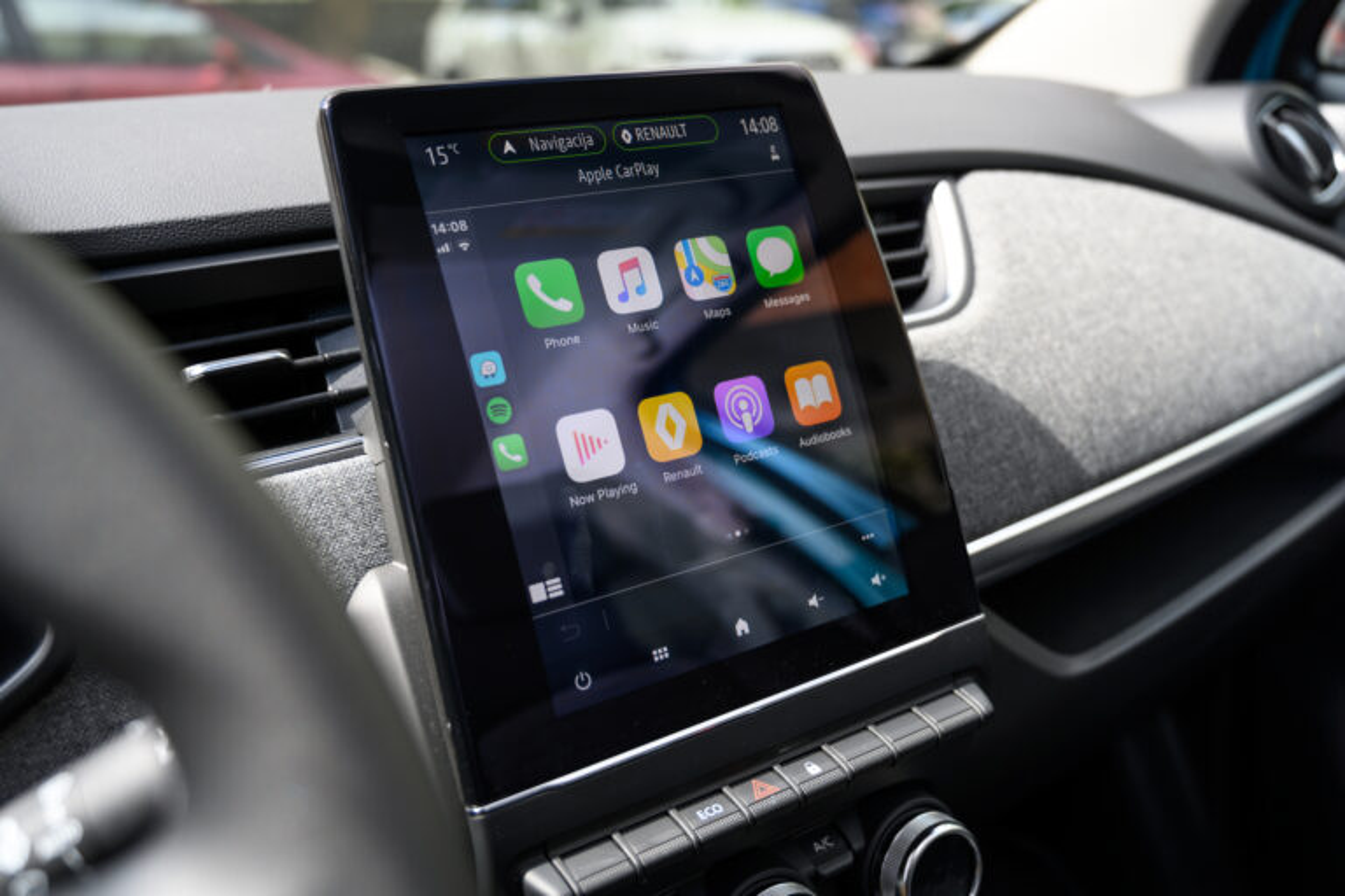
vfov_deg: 38.4
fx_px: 1289
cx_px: 672
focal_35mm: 34
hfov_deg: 55.1
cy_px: 448
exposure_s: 1/160
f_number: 4
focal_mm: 34.5
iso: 100
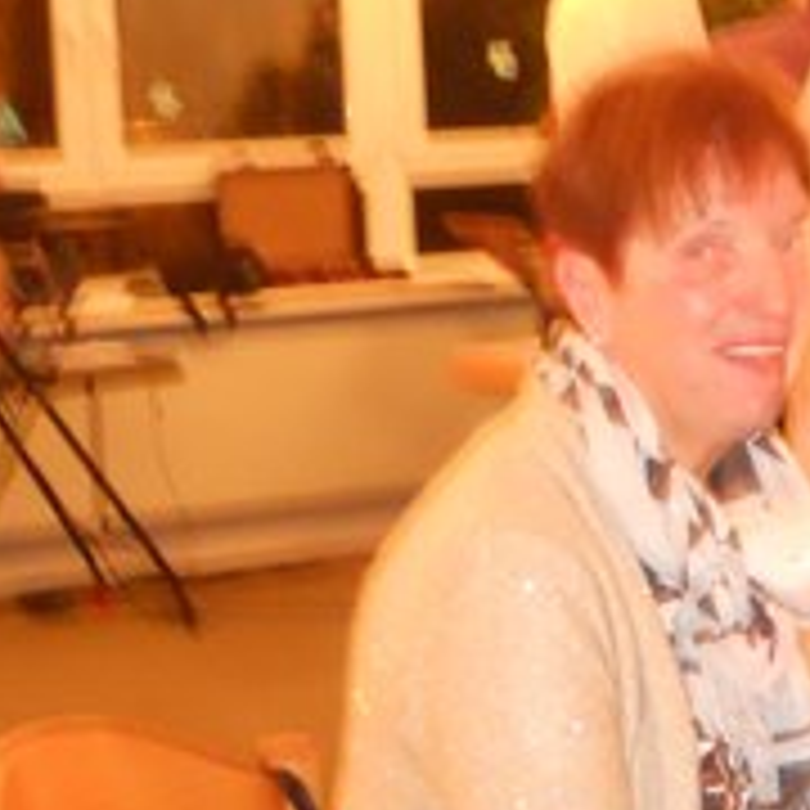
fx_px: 3203
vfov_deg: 14.4
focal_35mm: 121
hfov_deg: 14.1
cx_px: 909
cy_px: 360
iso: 800
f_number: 3.2
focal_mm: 7.3
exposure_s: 1/8
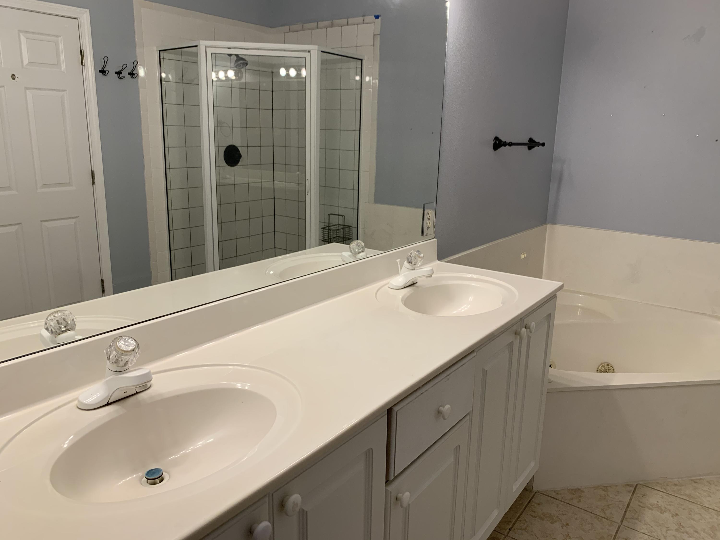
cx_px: 360
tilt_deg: -14.8
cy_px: 270
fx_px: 541
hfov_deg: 67.3
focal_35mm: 26
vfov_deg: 53.1
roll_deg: -1.2
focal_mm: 4.25
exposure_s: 1/120
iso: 80
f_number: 1.8
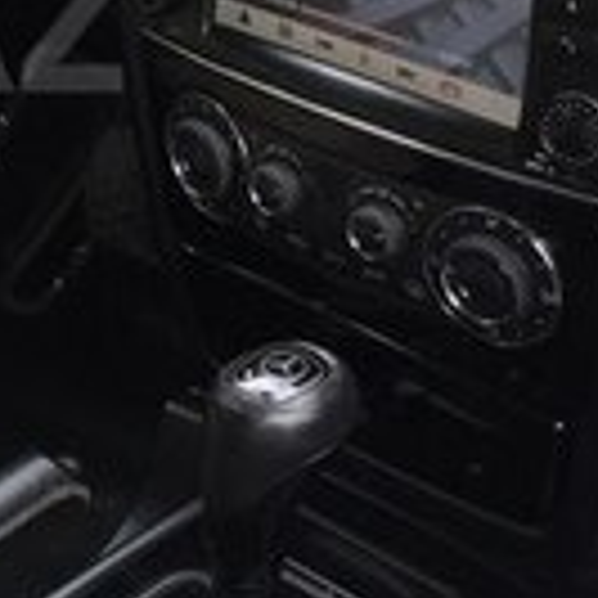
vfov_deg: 13.6
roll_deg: +11.4
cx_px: -337
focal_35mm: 127
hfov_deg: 12.9
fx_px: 2482
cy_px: 25
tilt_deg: -25.4
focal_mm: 4.15
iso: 32
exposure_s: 1/102
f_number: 2.2
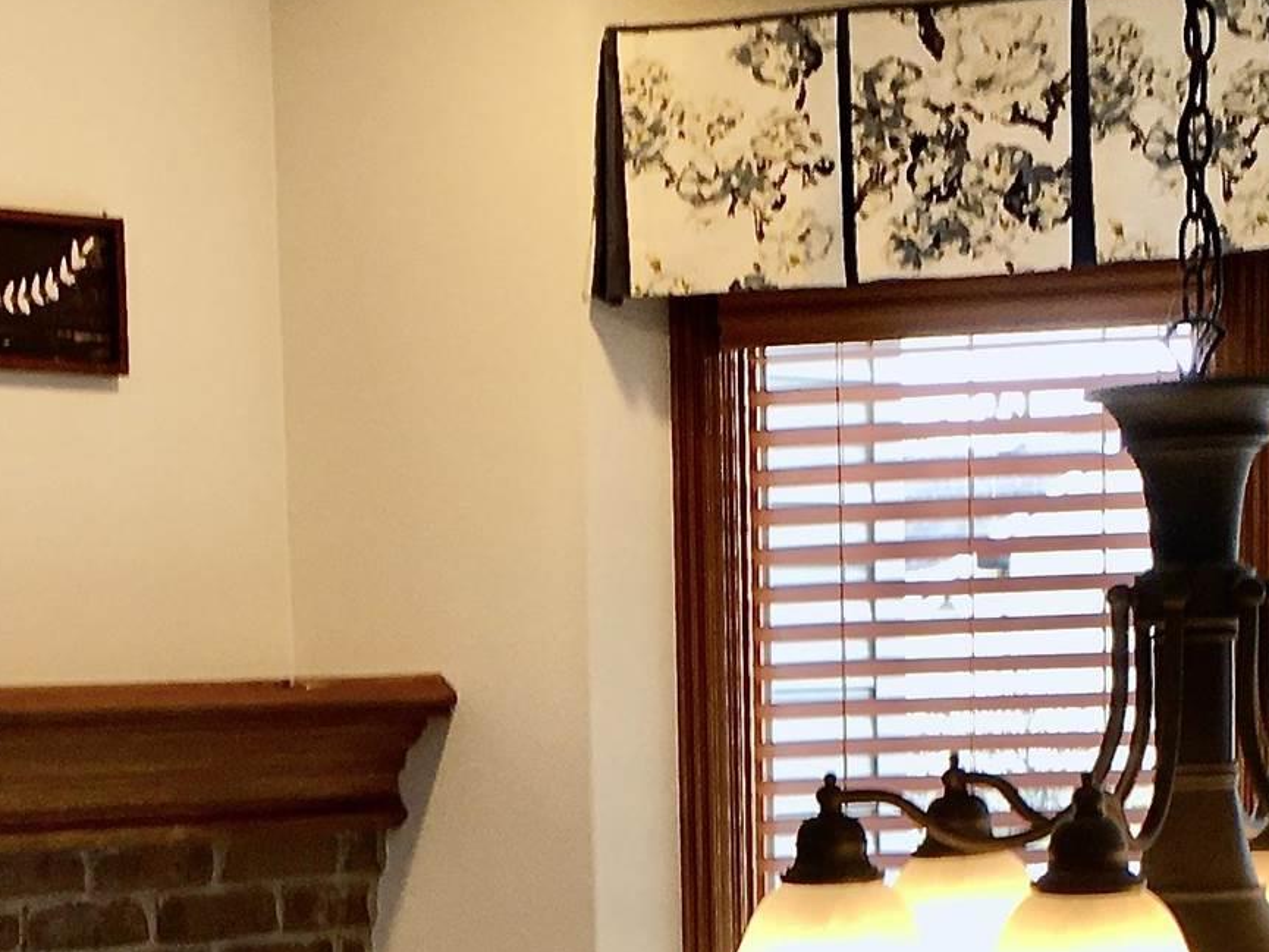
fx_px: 3776
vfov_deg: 13.9
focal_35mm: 103
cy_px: 1204
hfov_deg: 19.0
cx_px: 459
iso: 25
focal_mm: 4.15
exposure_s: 1/60
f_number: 2.2
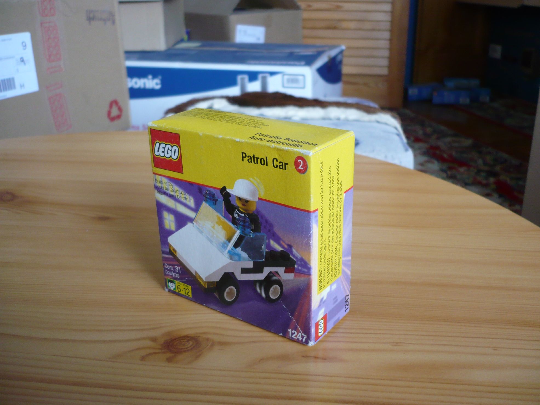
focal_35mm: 35
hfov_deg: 52.6
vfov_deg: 40.7
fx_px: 546
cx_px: 270
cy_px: 202
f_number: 2.8
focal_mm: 5.8
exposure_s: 1/30
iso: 160
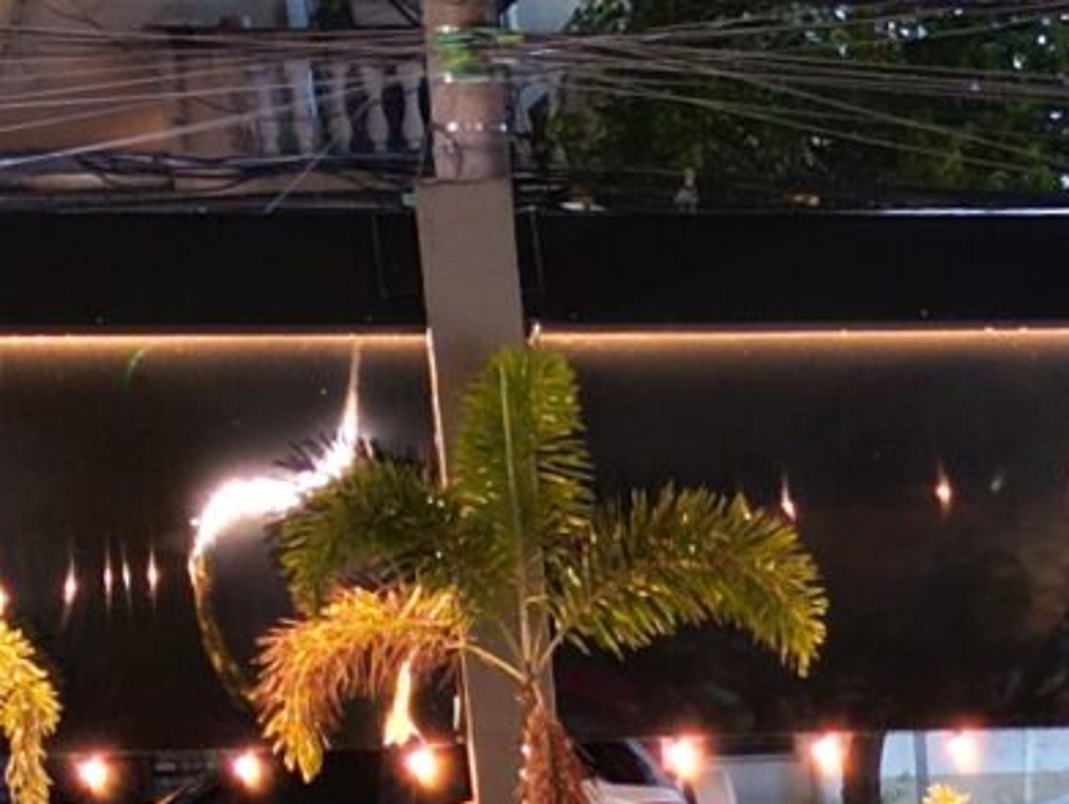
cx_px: 1684
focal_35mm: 157
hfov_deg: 11.9
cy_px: 1969
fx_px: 4853
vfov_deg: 8.6
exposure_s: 1/15
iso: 420
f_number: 1.7
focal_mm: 6.72
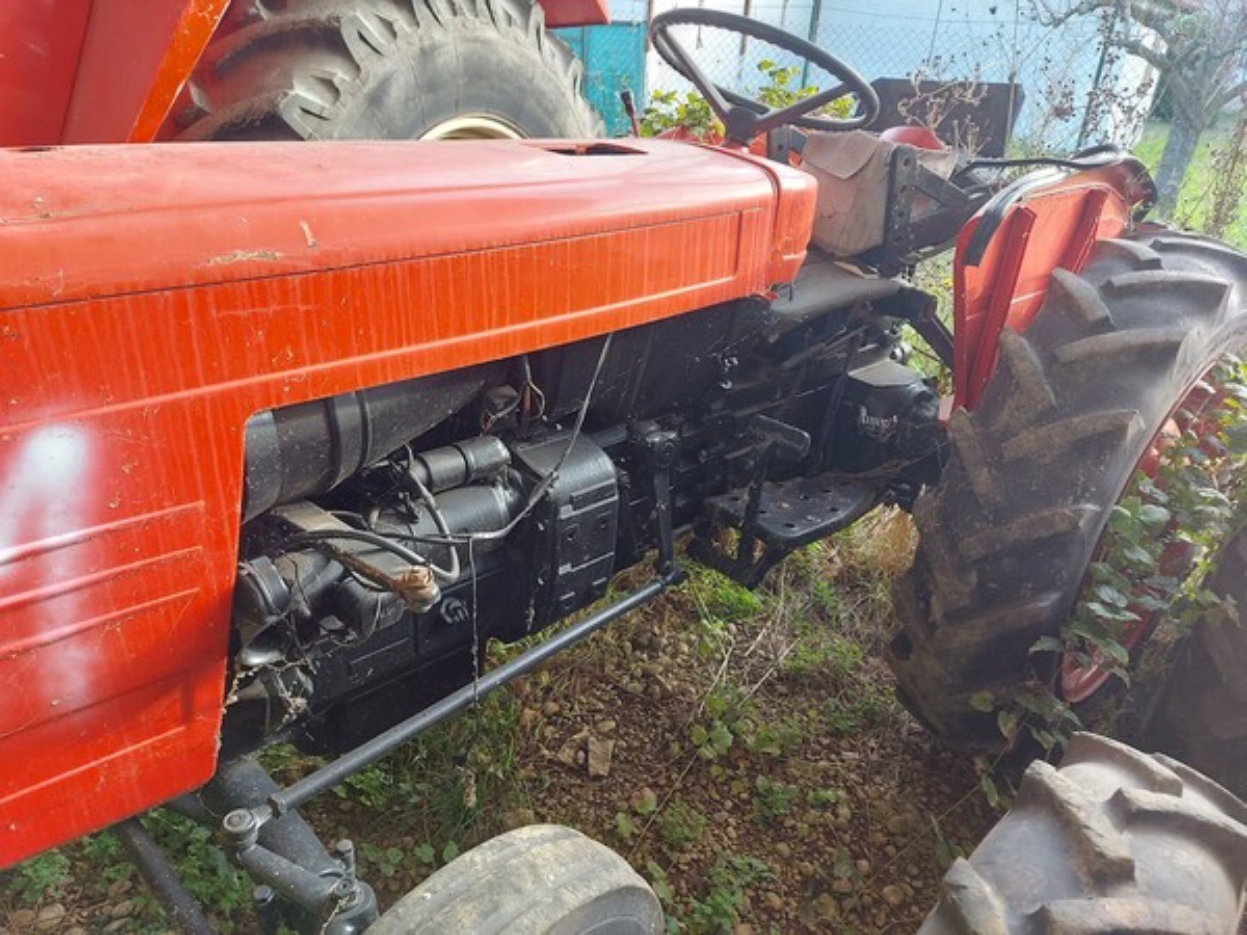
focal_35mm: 24
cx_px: 624
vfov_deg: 56.8
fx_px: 865
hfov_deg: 71.6
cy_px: 468
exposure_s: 1/60
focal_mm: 5.23
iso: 80
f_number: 1.8
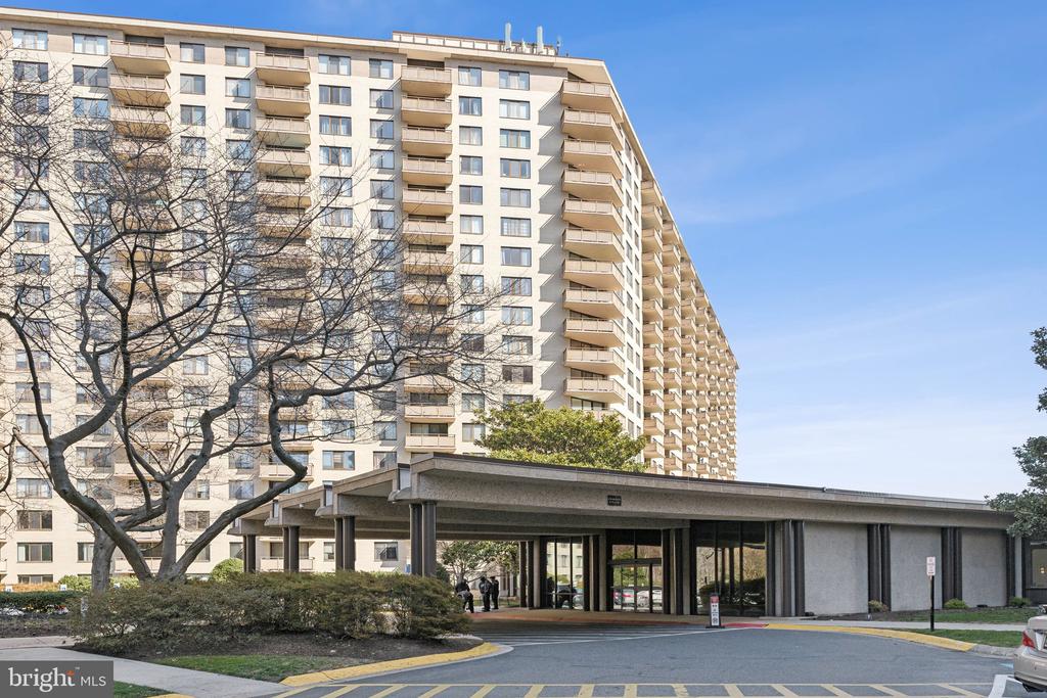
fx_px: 742
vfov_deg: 50.4
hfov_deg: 70.4
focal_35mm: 26
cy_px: 349
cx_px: 524
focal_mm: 25.5
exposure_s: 1/400
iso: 250
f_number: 8
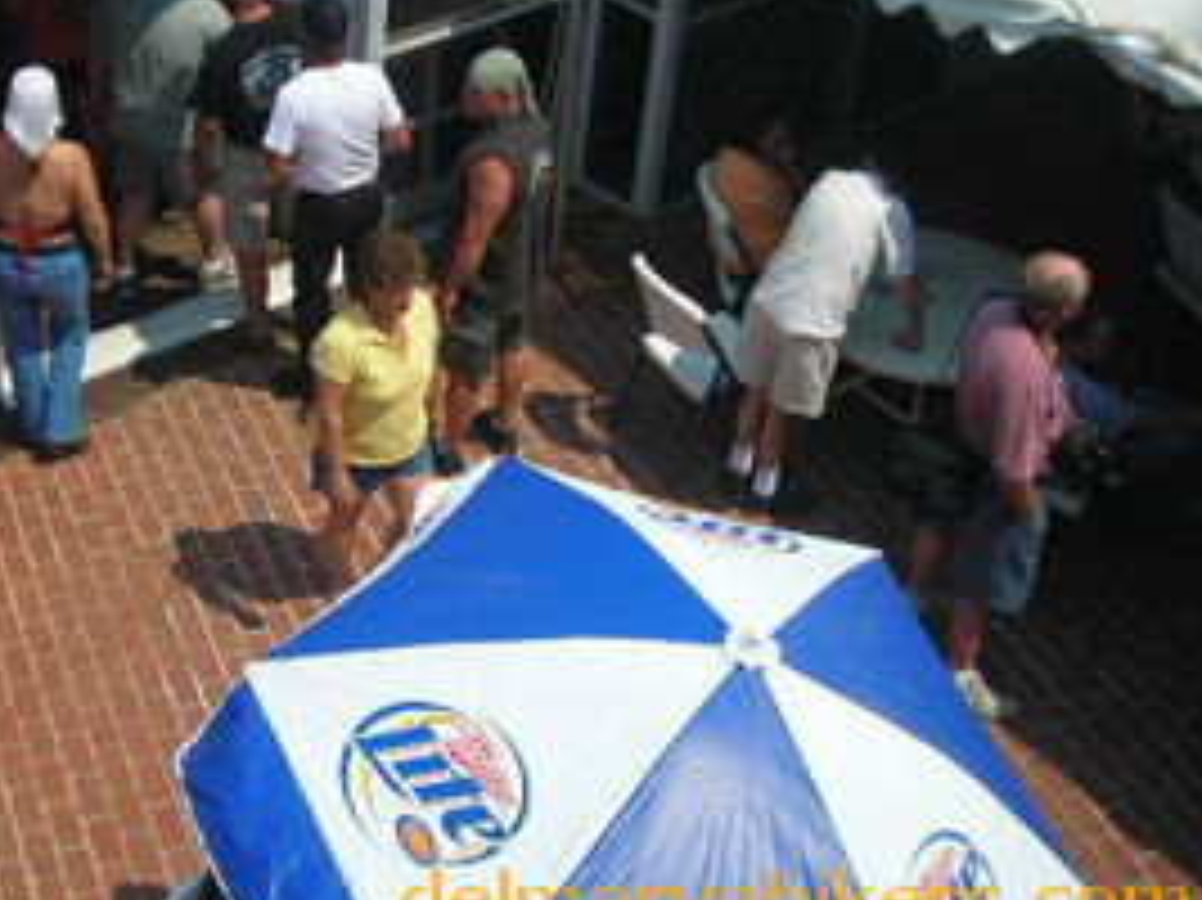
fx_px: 1978
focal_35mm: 57
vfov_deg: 25.4
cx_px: 306
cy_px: 266
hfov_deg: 33.2
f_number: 6.4
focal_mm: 6.3
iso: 50
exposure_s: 1/218
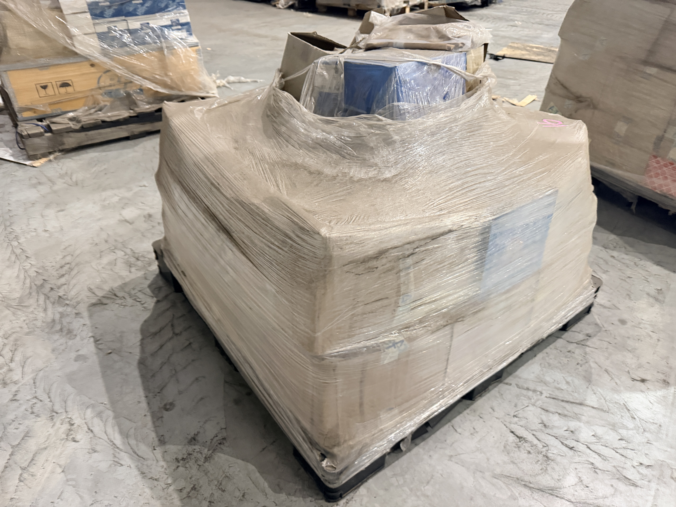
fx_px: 469
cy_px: 254
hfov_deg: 71.6
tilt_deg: -30.8
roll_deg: +2.5
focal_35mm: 24
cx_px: 338
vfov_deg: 56.8
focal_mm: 6.76
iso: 500
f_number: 1.78
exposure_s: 1/50
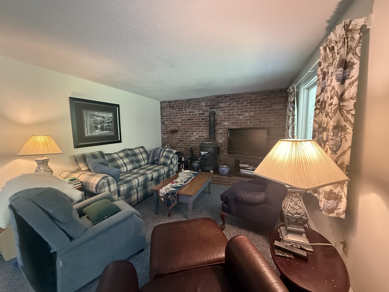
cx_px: 194
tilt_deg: -6.0
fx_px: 157
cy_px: 146
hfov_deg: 102.1
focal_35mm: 14
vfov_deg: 85.7
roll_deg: +0.7
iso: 1000
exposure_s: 1/60
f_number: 2.2
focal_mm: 2.22
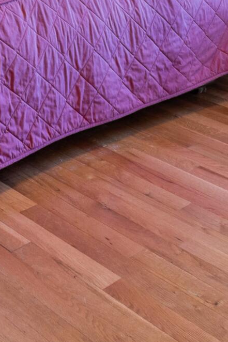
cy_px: -151
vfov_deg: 24.2
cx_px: -55
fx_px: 646
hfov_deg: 18.8
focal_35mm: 68
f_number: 4.5
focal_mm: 10
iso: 100
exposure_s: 1/4
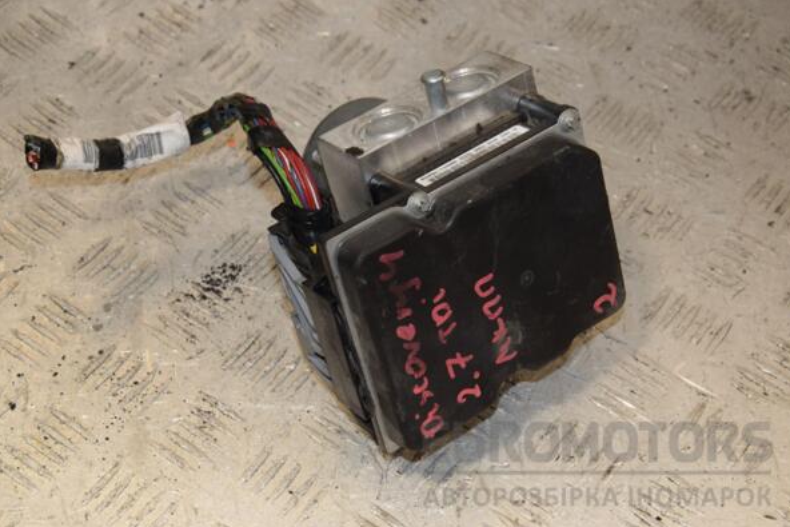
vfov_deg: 18.0
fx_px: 1668
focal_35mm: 76
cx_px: 398
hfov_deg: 26.6
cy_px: 264
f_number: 8
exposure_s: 1/200
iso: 800
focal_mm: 50
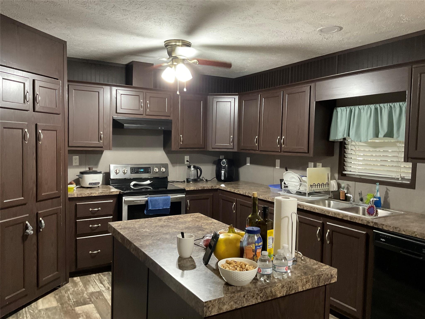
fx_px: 356
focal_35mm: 29
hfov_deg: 61.7
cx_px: 212
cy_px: 160
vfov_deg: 48.2
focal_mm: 3
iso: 250
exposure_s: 1/40
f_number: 1.8
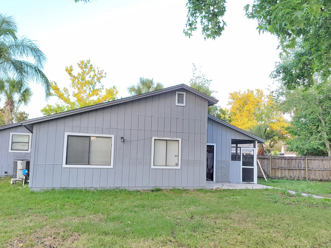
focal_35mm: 31
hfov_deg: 58.3
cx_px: 160
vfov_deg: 45.4
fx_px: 296
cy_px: 123
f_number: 1.8
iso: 320
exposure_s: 1/120
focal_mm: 5.4
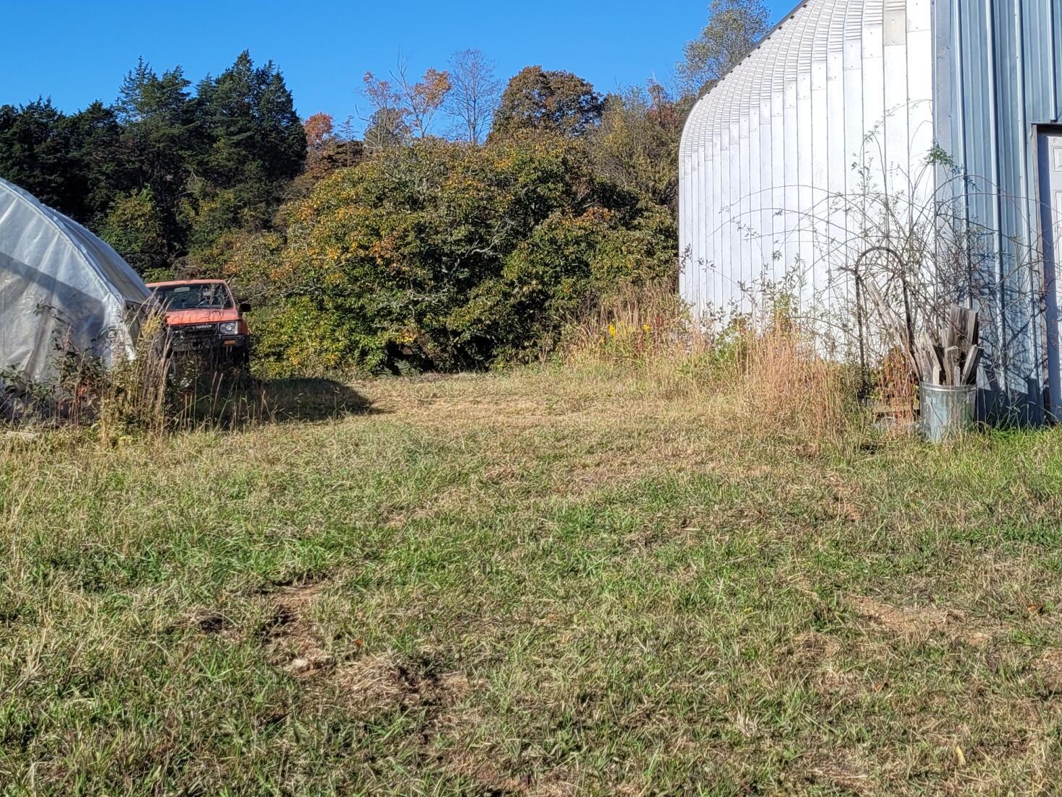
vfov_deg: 26.6
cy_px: 77
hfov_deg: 36.0
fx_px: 1626
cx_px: 656
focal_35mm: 53
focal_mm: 5.4
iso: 40
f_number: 1.8
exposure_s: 1/2715
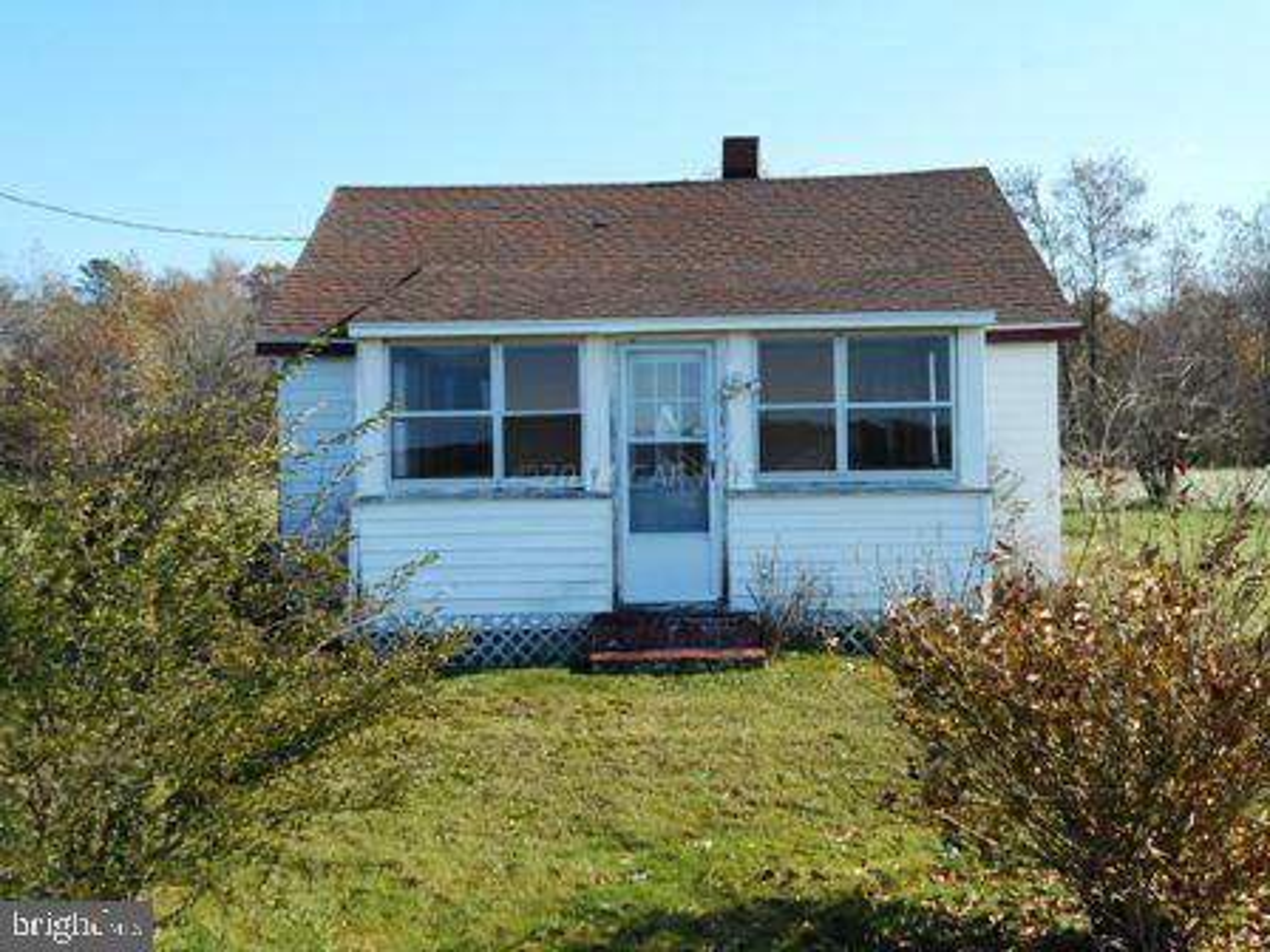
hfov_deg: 50.1
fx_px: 1357
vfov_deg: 38.7
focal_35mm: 37
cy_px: 476
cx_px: 635
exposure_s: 1/500
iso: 80
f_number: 3.9
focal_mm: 6.7
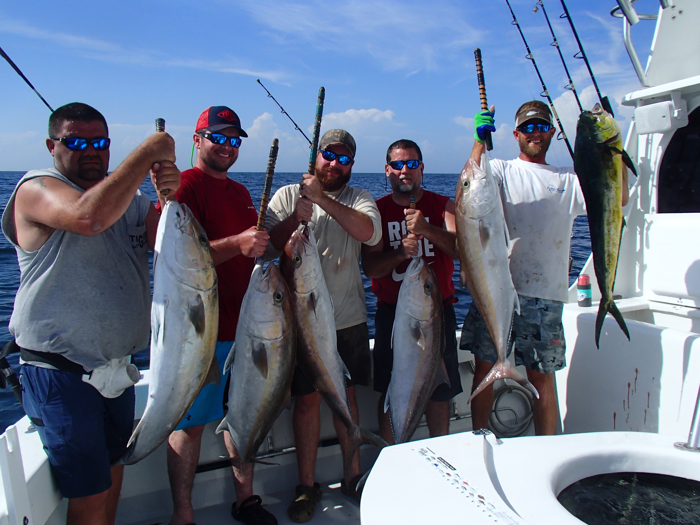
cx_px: 350
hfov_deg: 63.4
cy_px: 262
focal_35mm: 28
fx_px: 566
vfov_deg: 49.7
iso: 100
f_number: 11
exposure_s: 1/200
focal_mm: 5
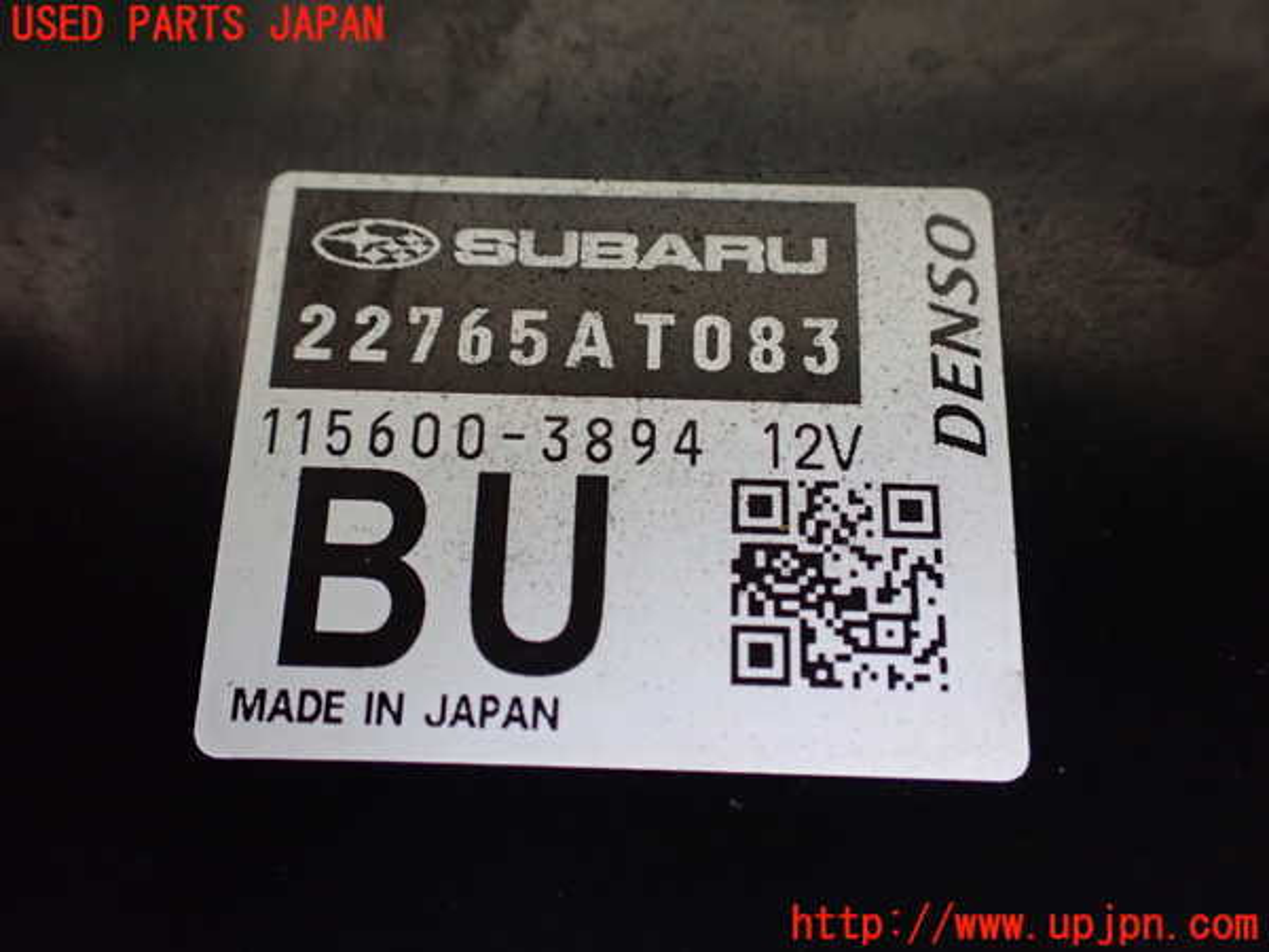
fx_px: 1100
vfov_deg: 46.8
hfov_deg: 60.0
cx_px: 634
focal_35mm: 30
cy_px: 476
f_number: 2.3
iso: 800
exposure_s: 1/80
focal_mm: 5.4
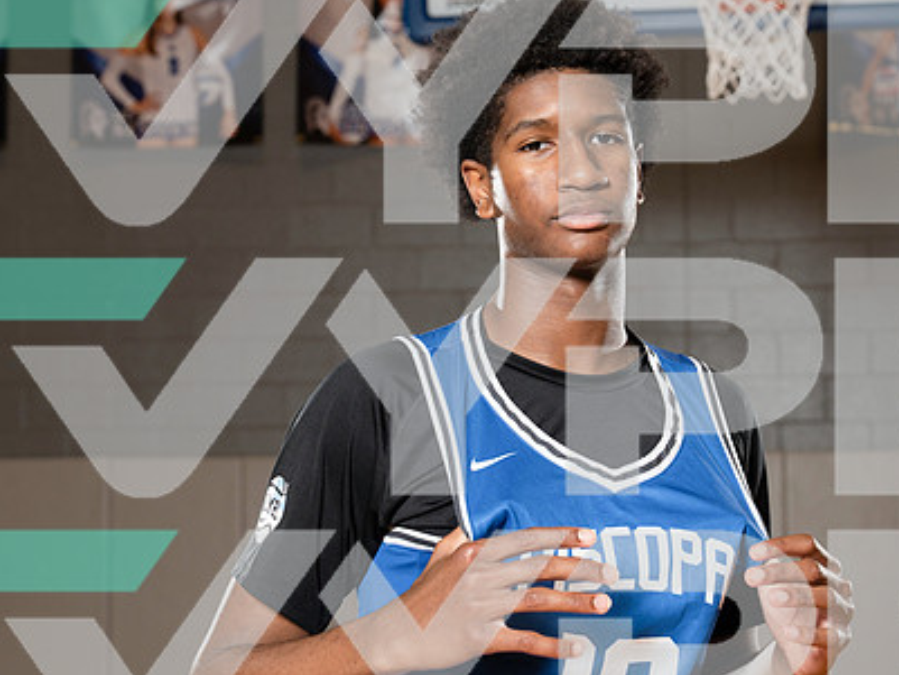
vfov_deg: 16.6
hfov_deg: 22.0
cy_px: 378
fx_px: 2312
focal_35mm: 89
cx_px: 522
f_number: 5.6
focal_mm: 64
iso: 400
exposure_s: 1/250
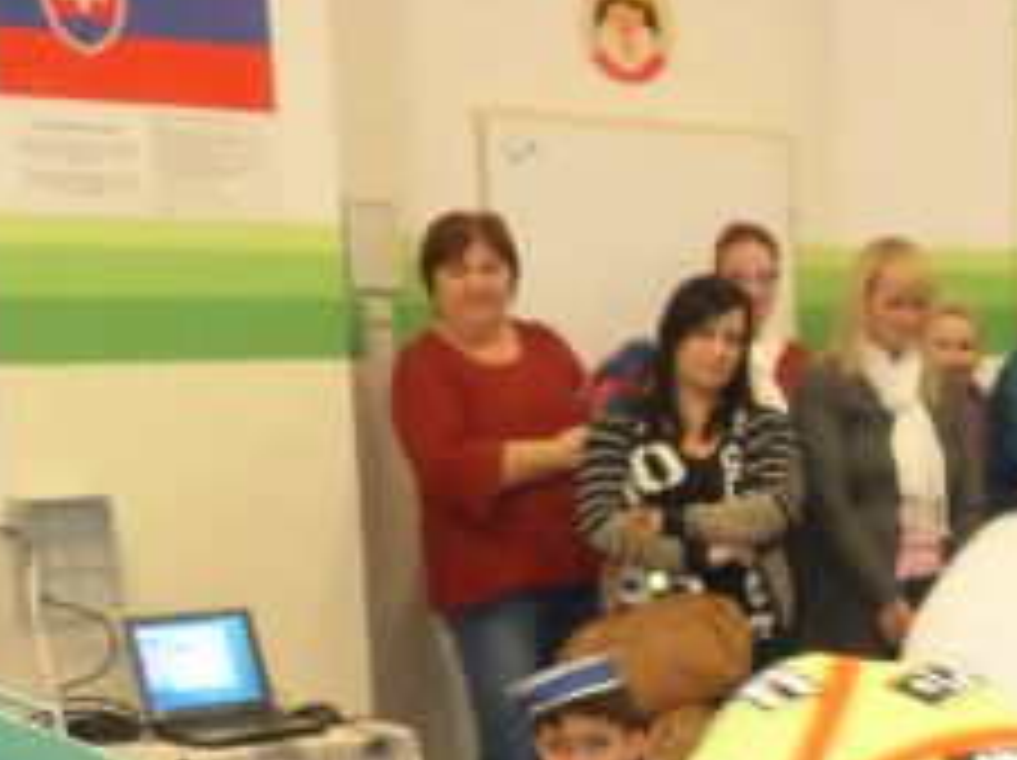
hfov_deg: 21.6
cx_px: 1166
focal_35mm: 85
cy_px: 859
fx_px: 2495
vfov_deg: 16.7
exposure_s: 1/20
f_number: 3.5
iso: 480
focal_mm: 5.8
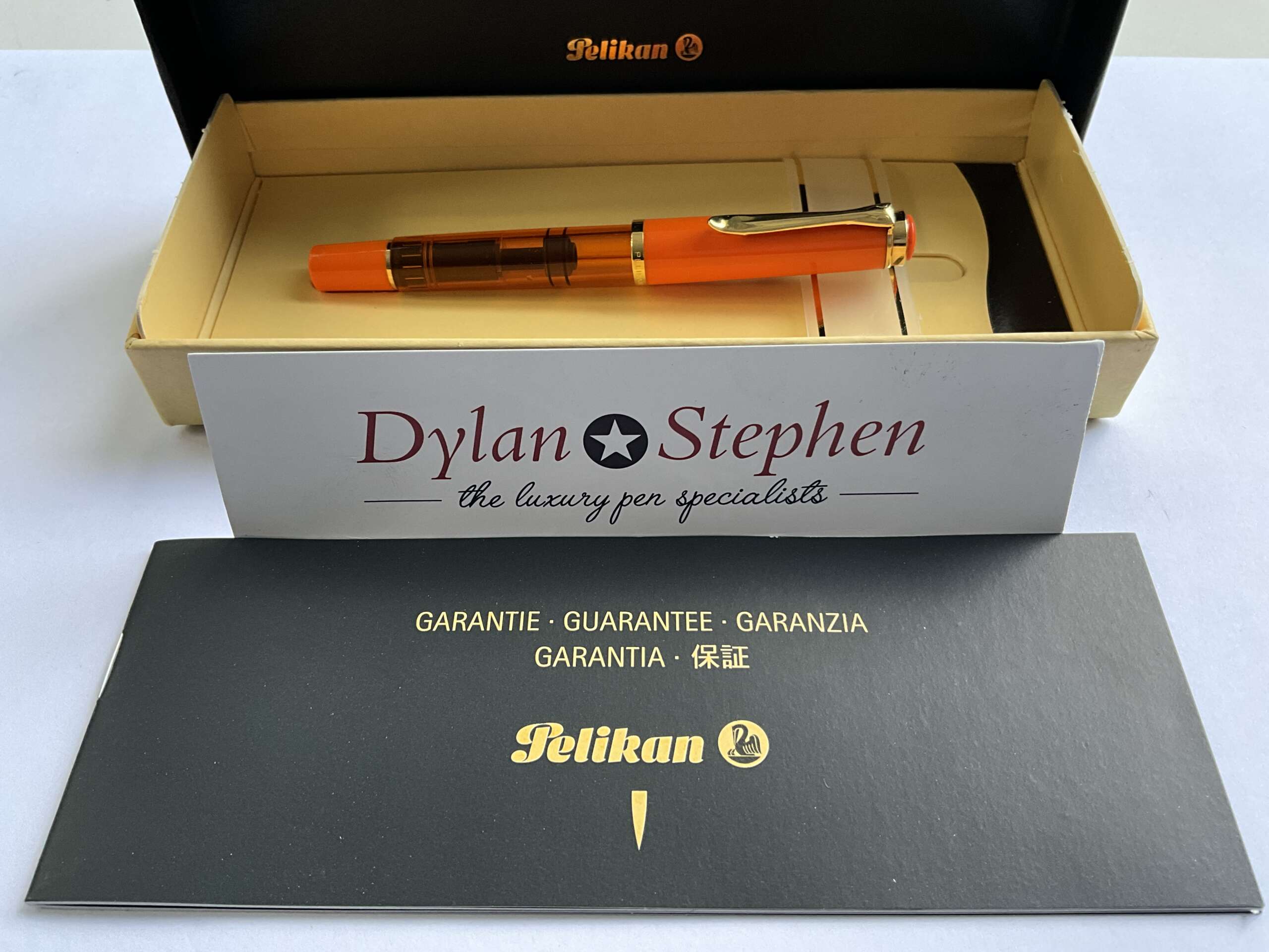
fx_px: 1063
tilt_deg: -50.2
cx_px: 634
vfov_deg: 48.2
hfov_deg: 61.7
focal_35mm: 29
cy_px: 476
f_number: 1.8
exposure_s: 1/91
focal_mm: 3
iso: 64
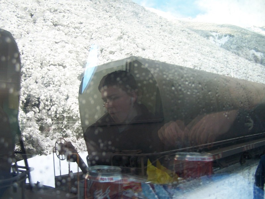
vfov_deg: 37.7
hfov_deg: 49.0
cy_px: 100
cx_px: 132
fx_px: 291
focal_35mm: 38
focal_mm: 6.3
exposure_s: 1/90
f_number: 2.8
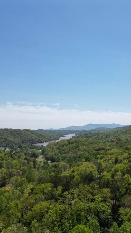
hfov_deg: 33.4
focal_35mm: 35
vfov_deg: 56.6
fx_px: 216
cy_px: 117
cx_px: 89
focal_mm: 6.72
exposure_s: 1/4000
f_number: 1.7
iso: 110
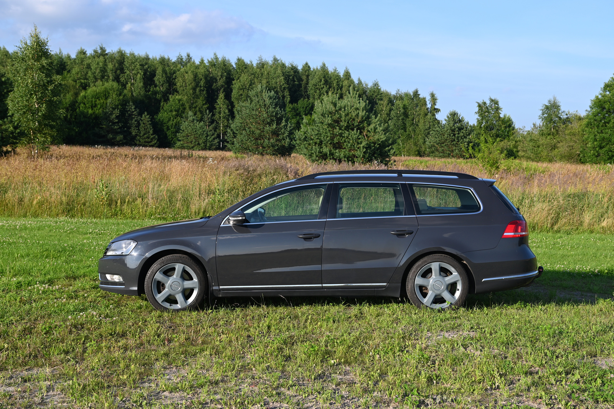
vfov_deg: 27.0
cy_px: 204
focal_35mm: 50
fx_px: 852
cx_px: 307
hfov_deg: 39.6
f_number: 9
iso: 200
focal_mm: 50
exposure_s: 1/320
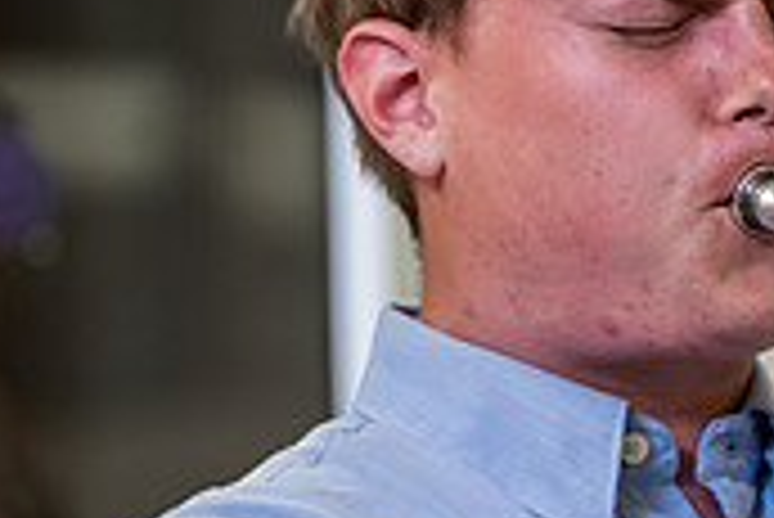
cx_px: 765
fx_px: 14524
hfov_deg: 3.1
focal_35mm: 675
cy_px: 367
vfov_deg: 2.0
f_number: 3.2
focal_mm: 200
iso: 1250
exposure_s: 1/200
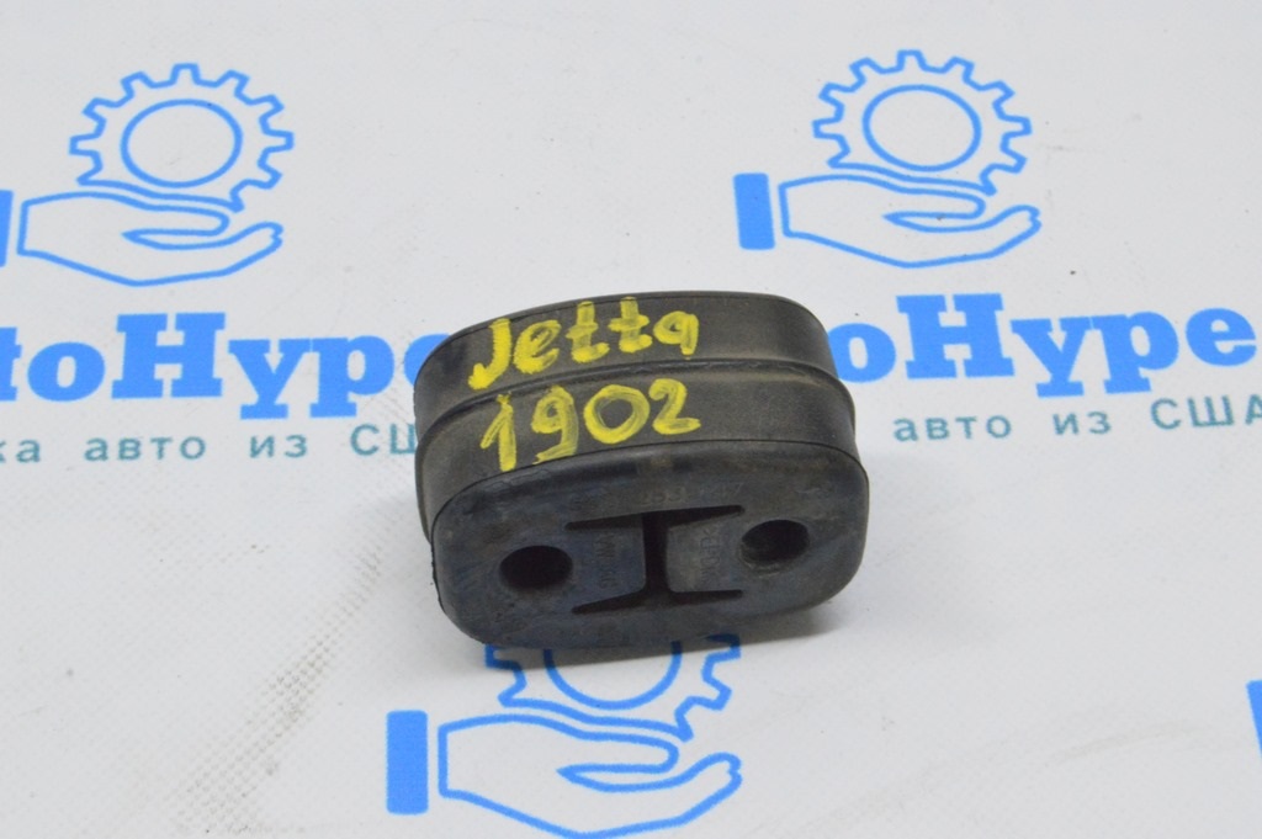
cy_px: 420
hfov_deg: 24.6
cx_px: 631
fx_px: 2890
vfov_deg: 16.5
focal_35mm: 82
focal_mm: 55
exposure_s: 1/20
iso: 6400
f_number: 20
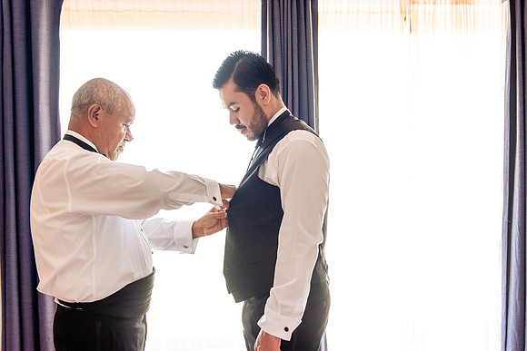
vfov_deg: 32.8
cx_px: 277
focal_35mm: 41
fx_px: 597
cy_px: 166
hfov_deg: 47.6
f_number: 3.5
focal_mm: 38
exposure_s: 1/160
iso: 800
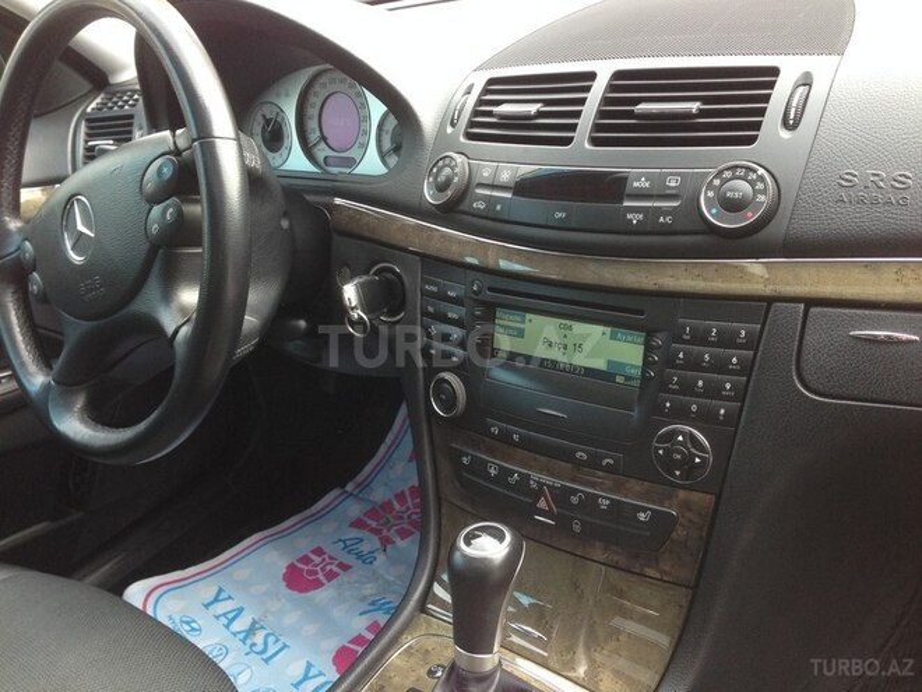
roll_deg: +10.7
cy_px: 346
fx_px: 879
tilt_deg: -29.3
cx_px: 461
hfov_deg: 55.4
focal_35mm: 33
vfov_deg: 42.9
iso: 80
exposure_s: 1/120
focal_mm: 4.12
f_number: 2.4
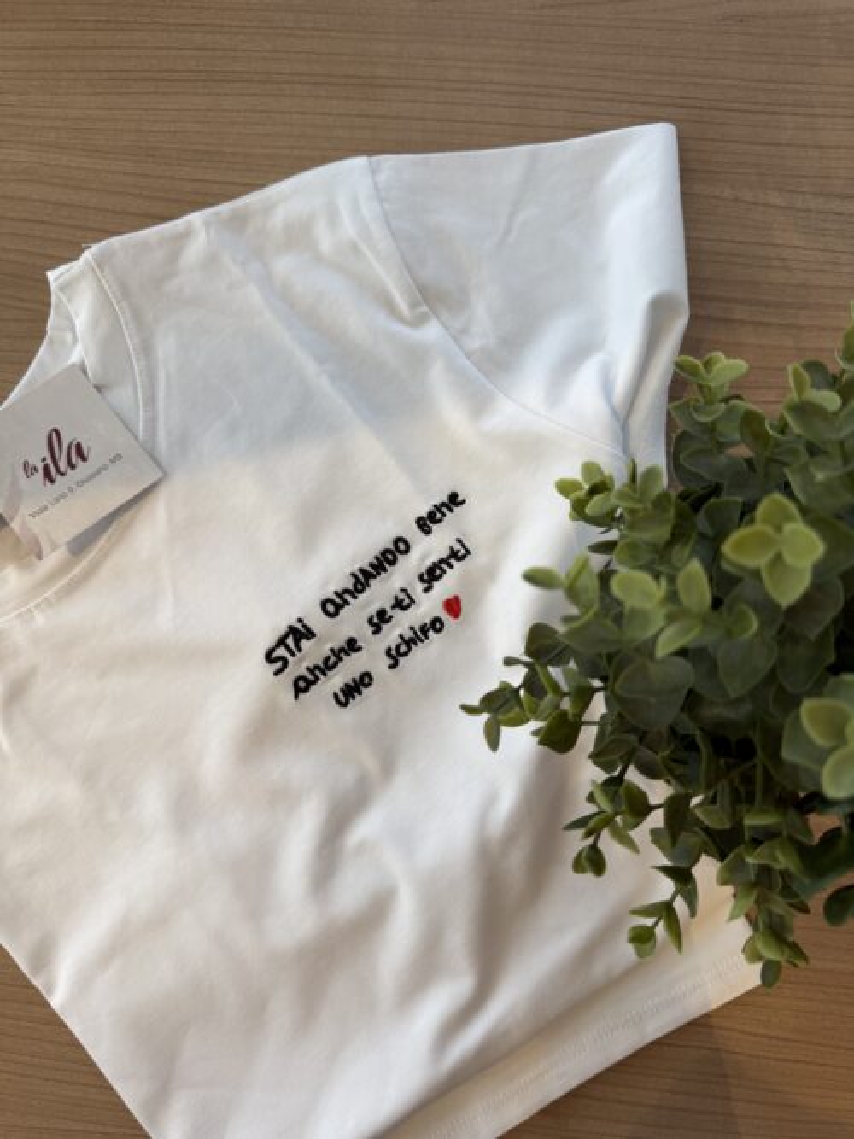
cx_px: 427
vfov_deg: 71.6
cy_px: 570
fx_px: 790
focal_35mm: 24
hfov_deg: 56.8
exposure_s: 1/121
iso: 125
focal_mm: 6.76
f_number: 1.78
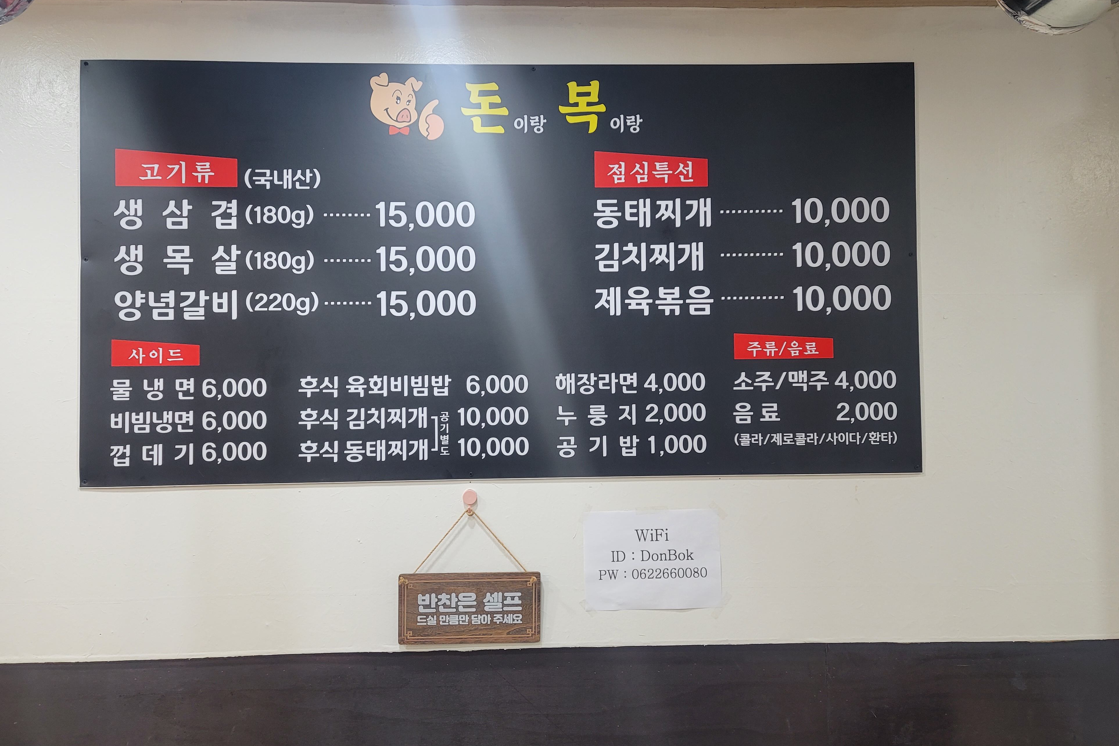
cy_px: 372
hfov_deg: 67.4
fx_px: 839
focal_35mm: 27
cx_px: 572
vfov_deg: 47.9
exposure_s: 1/60
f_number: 1.8
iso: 160
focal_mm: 7
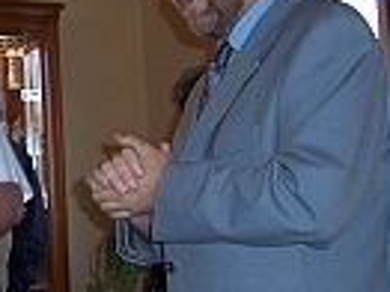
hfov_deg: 18.2
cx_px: -42
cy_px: 119
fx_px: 1171
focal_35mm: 104
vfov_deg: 14.2
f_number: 2.7
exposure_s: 1/60
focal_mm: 5.6
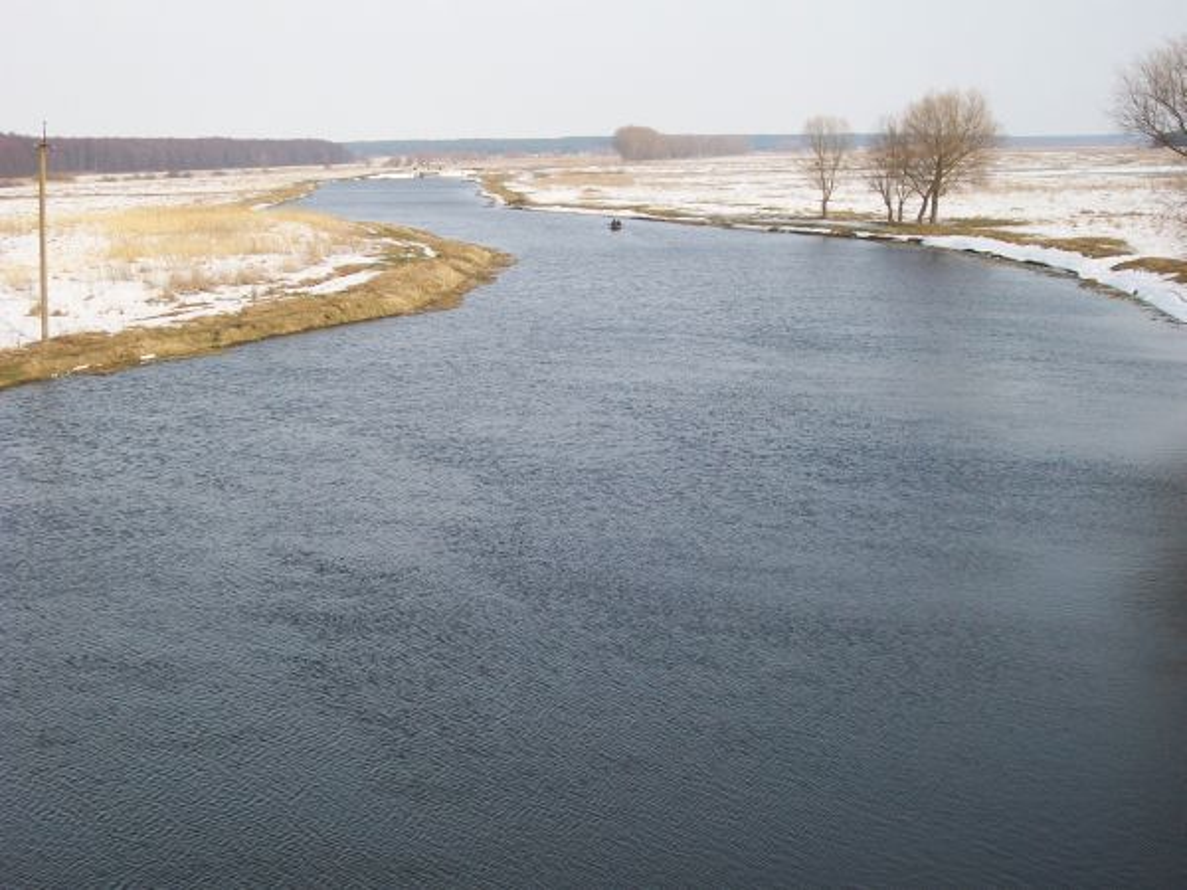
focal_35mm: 53
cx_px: 594
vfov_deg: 27.5
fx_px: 1817
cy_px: 445
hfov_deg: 36.2
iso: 64
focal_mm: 9.5
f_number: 3.4
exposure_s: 1/500
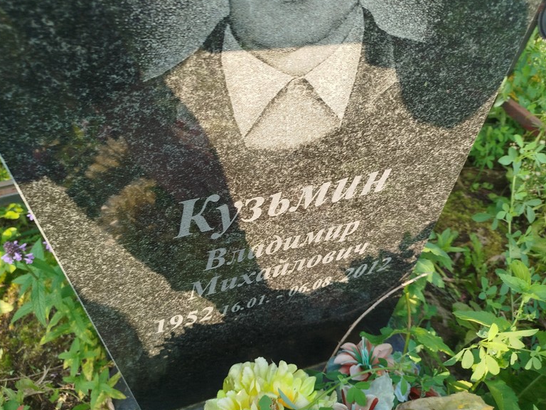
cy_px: 204
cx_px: 262
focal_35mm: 25
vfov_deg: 54.9
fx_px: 394
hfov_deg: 69.4
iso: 50
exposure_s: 1/100
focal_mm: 5.31
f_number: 1.7
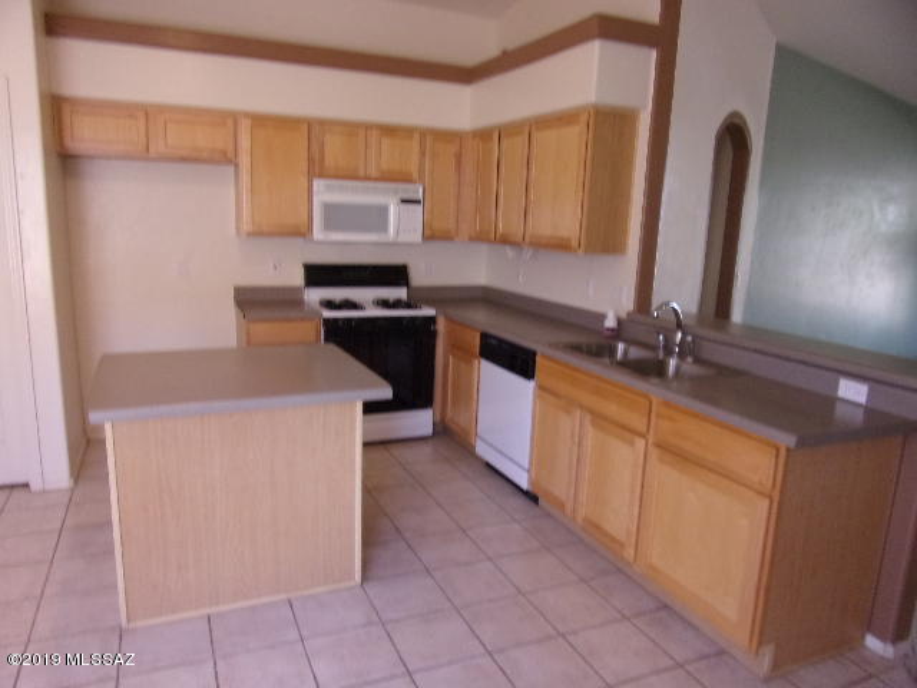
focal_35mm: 24
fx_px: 636
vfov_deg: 56.8
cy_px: 344
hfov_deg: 71.6
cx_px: 458
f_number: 3.3
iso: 200
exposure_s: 1/34
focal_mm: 4.3
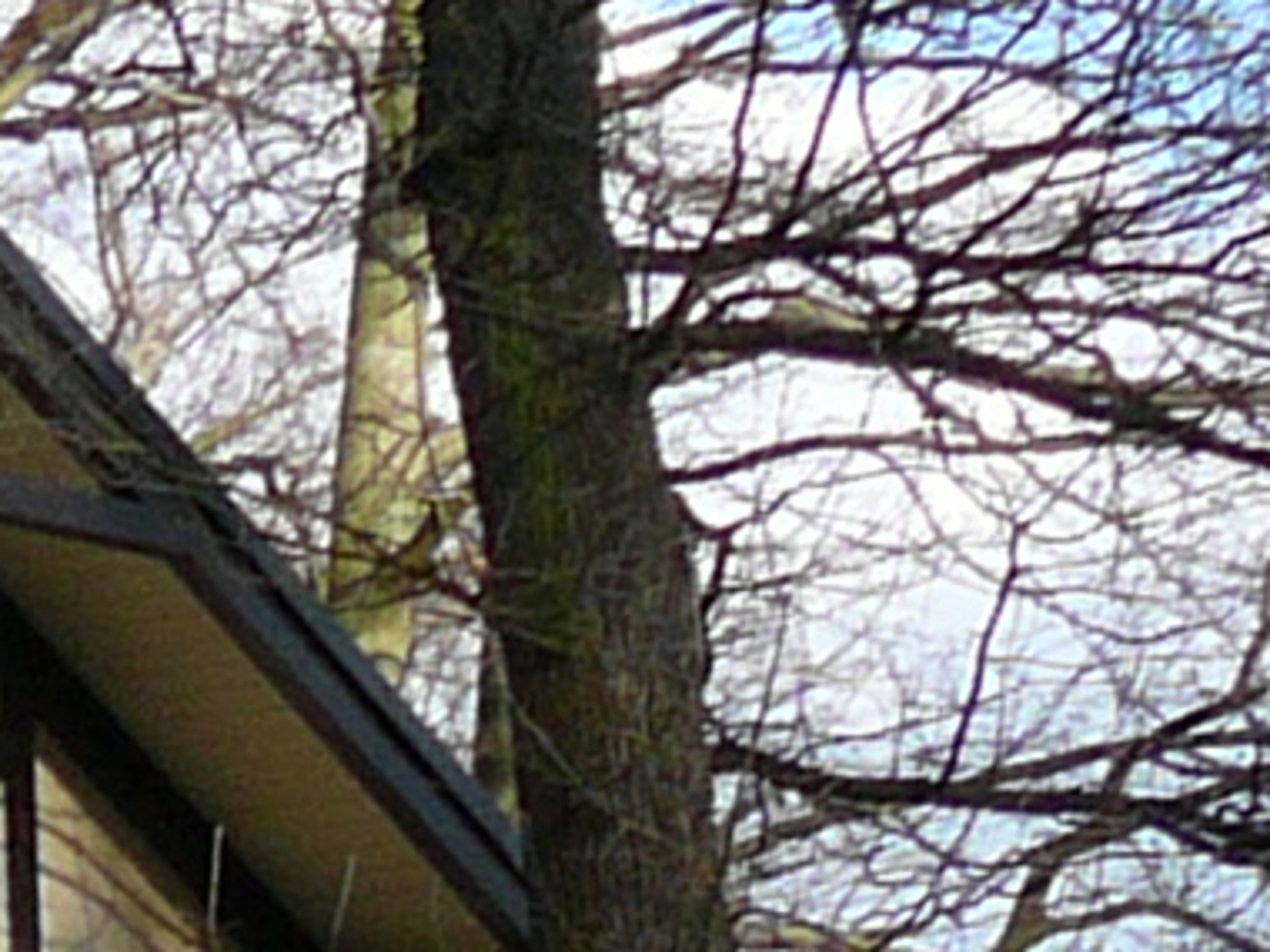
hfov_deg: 7.9
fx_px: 8658
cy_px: 1844
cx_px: -1624
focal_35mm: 236
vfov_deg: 6.1
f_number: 2.8
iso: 80
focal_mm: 5.2
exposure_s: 1/400
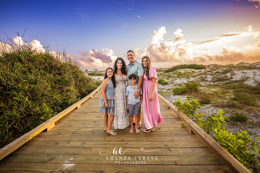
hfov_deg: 93.3
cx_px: 130
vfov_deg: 70.4
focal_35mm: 17
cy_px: 86
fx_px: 123
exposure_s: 1/640
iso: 250
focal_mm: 17
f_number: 2.8
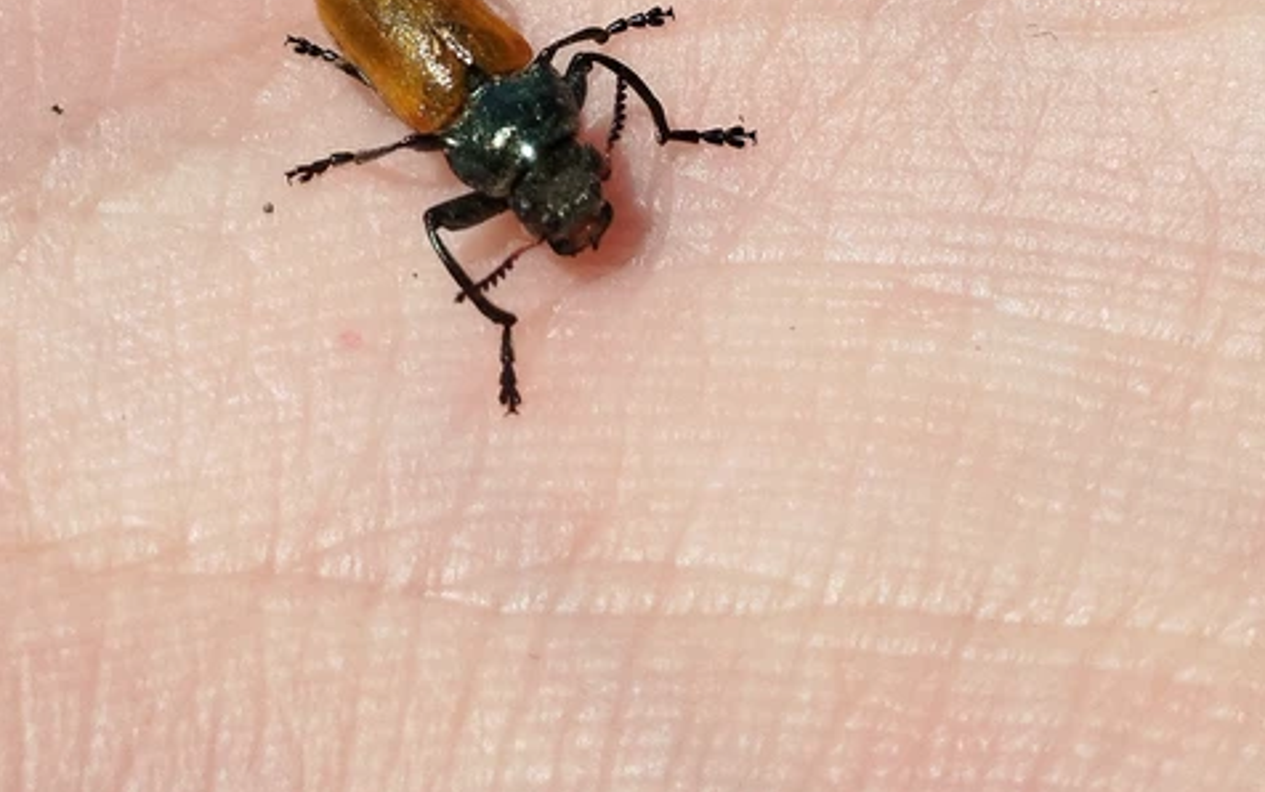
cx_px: 632
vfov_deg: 25.7
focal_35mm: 47
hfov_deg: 42.6
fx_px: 1621
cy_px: -43
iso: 50
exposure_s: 1/1238
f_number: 1.7
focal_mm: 5.31
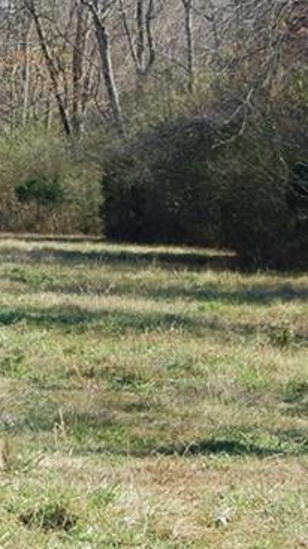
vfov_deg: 11.7
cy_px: 168
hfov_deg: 6.5
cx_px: -129
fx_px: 2676
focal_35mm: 184
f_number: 7.1
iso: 200
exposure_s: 1/200
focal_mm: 42
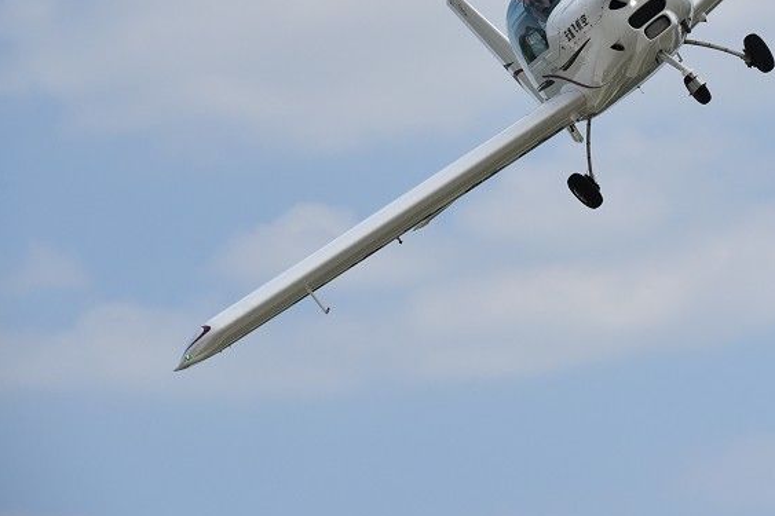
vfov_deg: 3.9
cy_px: 144
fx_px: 7640
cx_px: 640
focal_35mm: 355
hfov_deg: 5.8
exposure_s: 1/1250
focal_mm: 200
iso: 400
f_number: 9
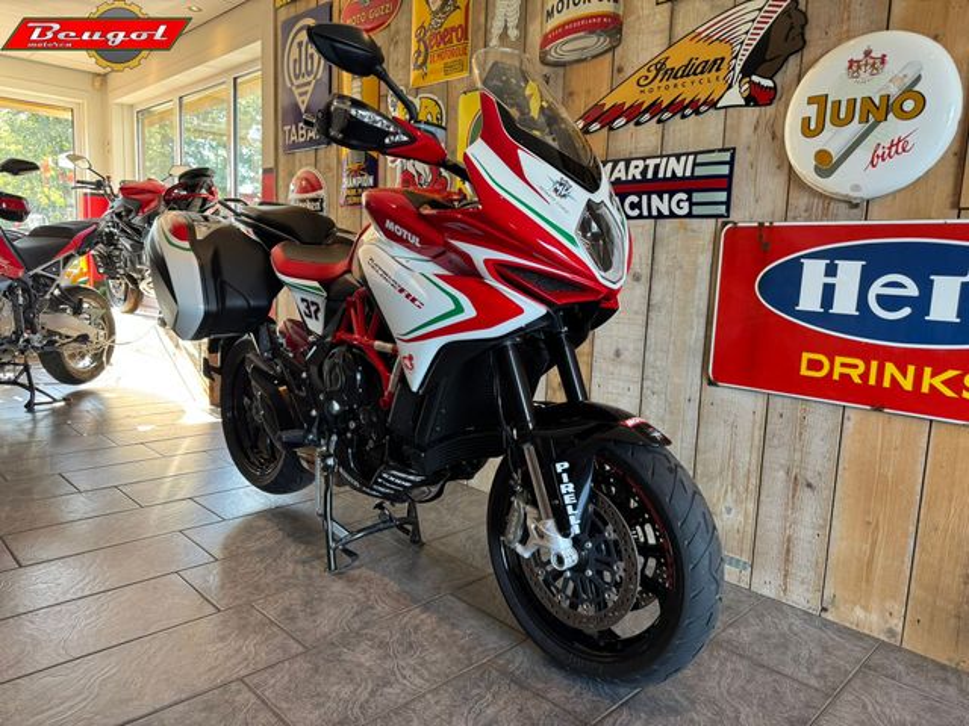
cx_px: 484
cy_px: 363
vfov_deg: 56.8
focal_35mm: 24
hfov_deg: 71.6
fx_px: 672
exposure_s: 1/100
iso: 200
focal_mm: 6.76
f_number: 1.78
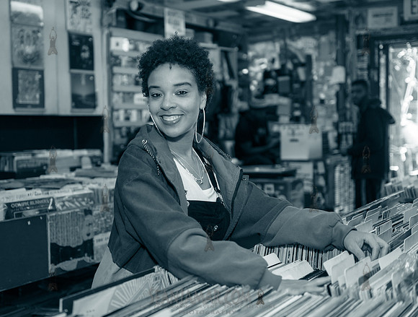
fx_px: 632
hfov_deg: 36.5
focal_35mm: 52
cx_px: 181
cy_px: 158
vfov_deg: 28.1
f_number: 2.8
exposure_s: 1/320
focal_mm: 48
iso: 640
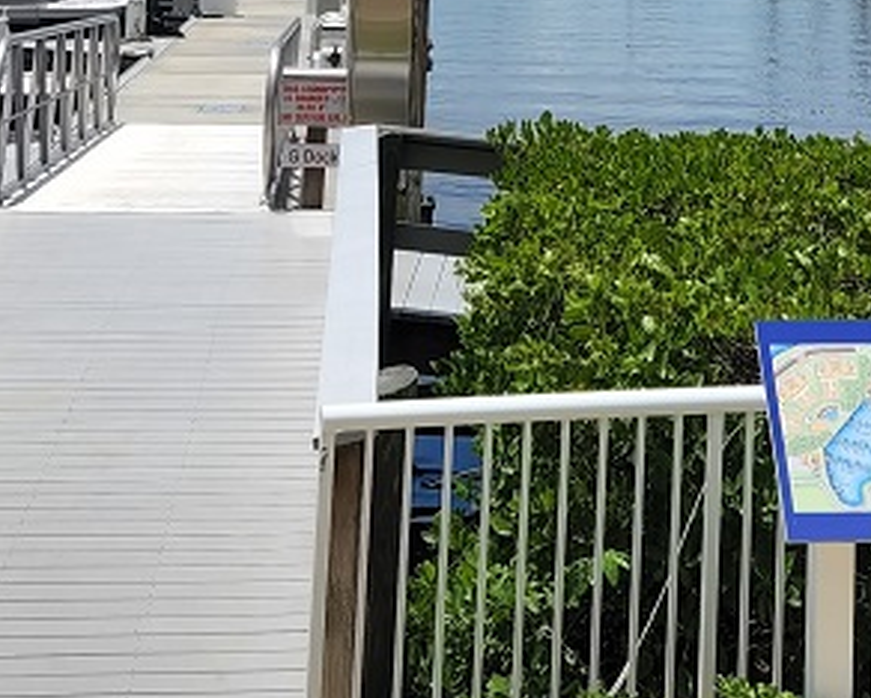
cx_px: 647
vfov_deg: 16.9
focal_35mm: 83
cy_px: -319
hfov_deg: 22.8
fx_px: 2141
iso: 20
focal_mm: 5.4
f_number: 1.8
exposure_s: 1/2993
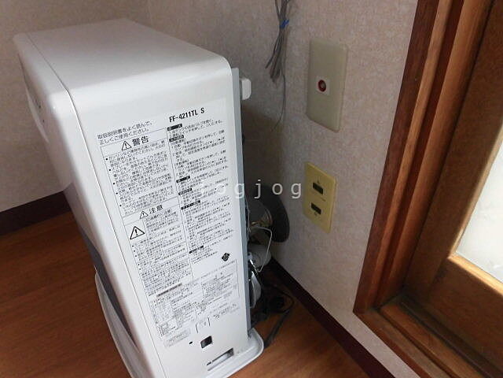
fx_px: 349
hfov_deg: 71.6
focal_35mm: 24
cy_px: 189
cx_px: 252
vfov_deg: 56.8
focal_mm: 4.3
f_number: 3.1
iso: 250
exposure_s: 1/40
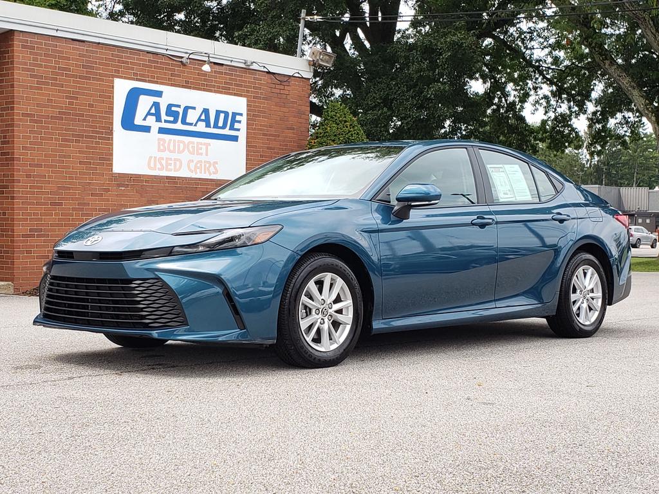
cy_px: 247
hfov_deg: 67.3
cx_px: 330
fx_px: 495
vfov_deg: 53.1
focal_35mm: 26
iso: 50
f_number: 2.4
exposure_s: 1/463
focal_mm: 4.3
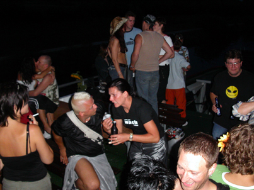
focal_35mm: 38
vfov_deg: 37.7
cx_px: 127
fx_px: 279
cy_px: 95
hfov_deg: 49.0
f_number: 2.8
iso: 200
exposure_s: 1/30
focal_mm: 7.8
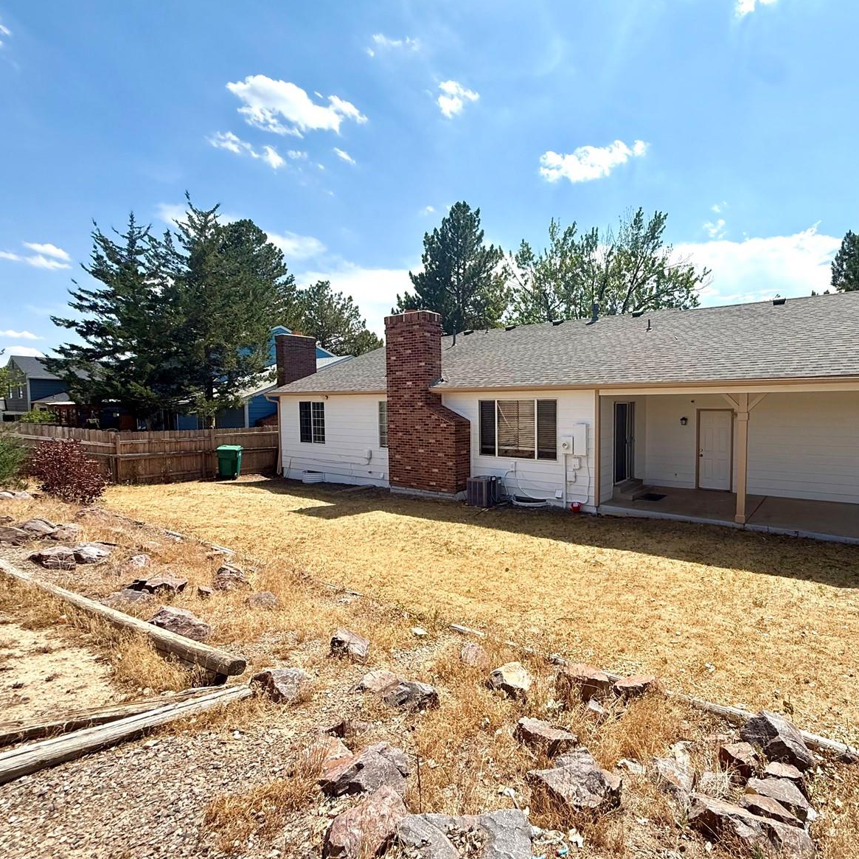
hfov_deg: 82.2
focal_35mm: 17
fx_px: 477
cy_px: 429
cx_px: 543
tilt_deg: -2.9
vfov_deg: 84.0
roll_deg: -0.6
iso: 64
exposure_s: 1/2410
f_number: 2.2
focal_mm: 2.22
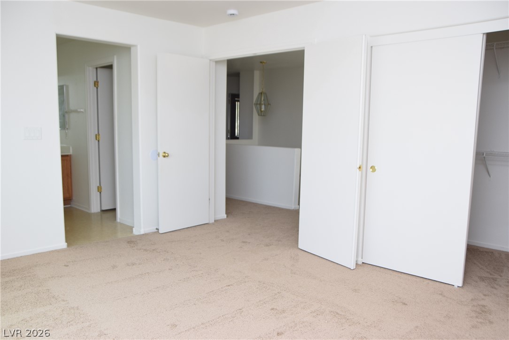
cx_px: 254
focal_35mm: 30
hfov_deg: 61.9
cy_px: 170
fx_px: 424
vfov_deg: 43.7
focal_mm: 20
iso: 400
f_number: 5.6
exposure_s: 1/125
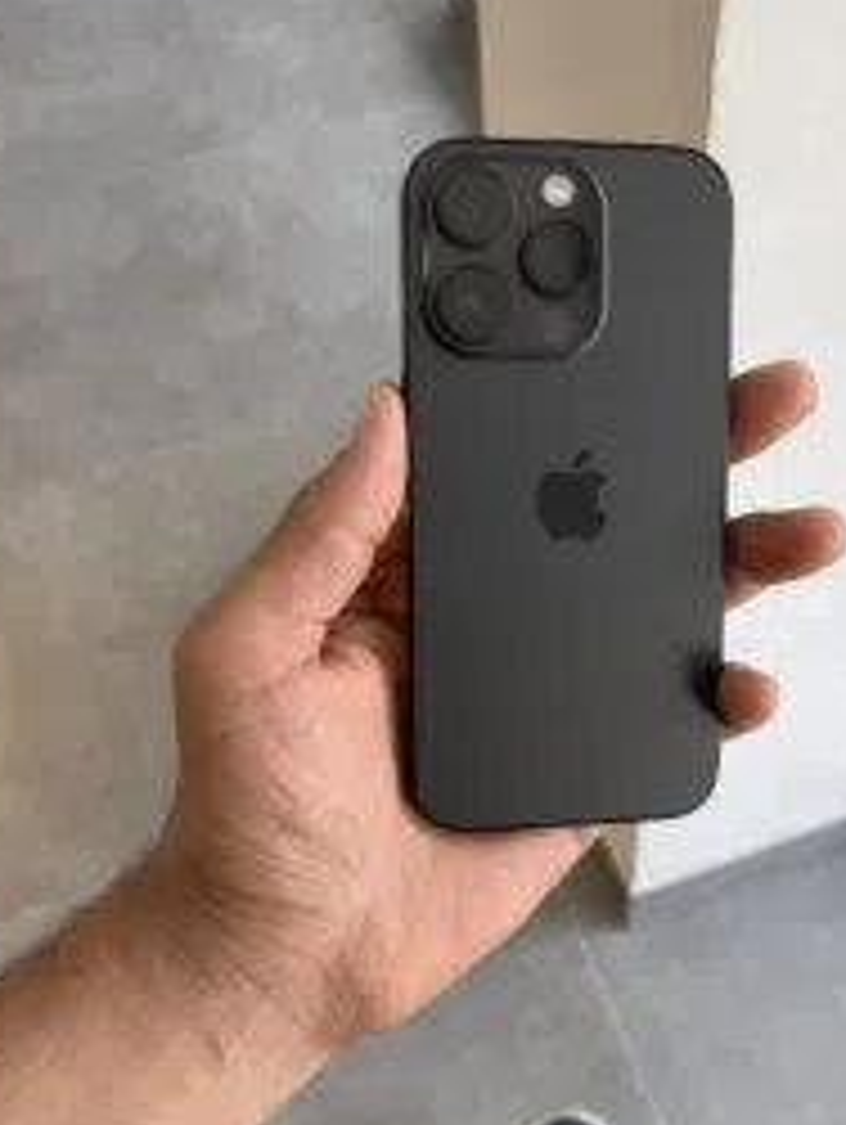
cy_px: 634
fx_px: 1301
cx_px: 536
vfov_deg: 46.6
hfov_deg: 35.8
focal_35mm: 40
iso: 40
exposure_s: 1/121
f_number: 1.6
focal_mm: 5.1
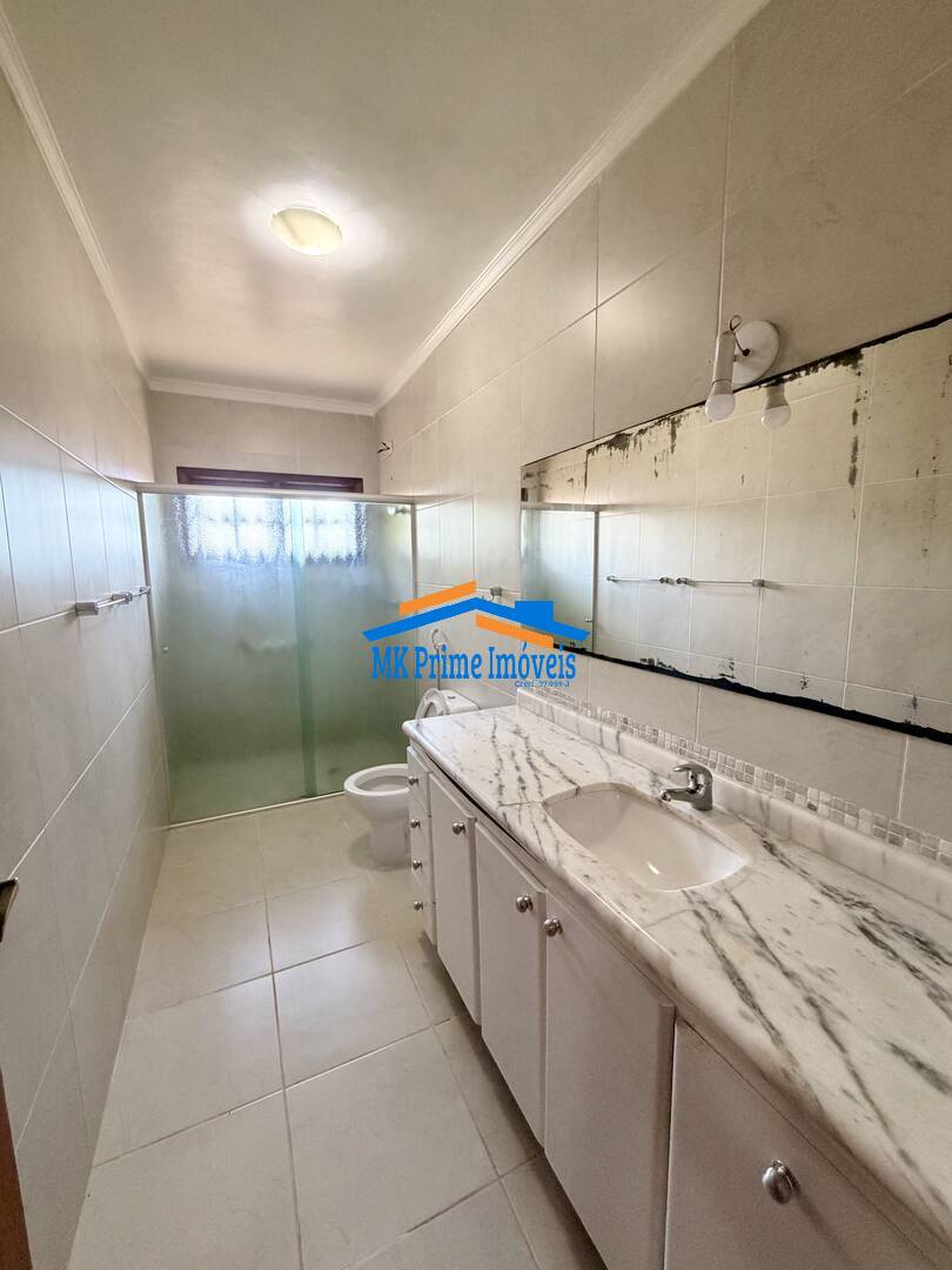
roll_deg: +0.0
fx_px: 513
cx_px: 476
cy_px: 635
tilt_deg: -8.0
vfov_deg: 102.1
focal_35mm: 14
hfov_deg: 85.7
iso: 250
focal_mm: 2.22
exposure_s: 1/60
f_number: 2.2
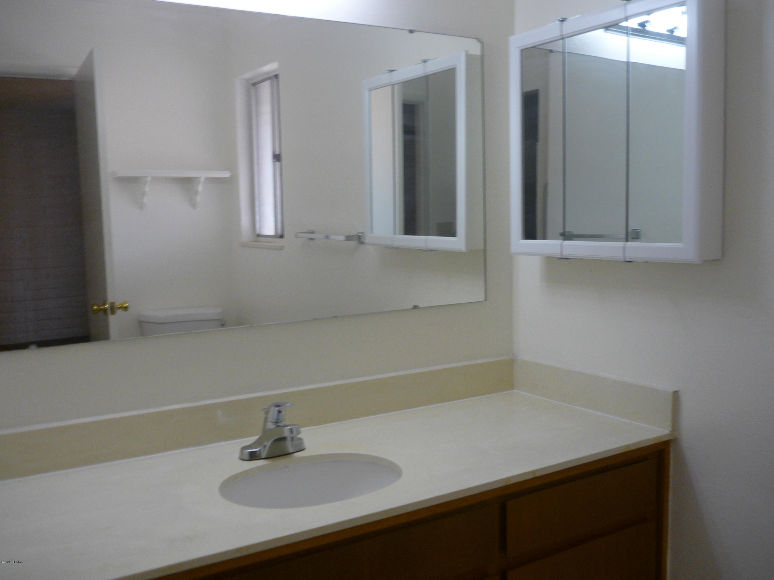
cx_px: 387
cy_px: 290
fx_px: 738
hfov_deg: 55.4
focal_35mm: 33
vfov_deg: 42.9
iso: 100
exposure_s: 1/40
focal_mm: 5.5
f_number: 2.8
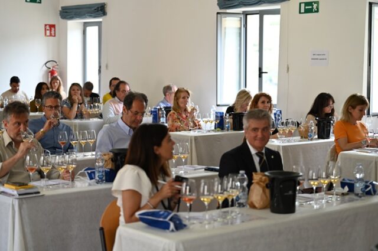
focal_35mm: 70
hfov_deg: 28.9
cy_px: 126
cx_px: 189
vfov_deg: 19.4
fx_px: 734
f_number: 2.8
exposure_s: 1/160
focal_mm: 70
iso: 400
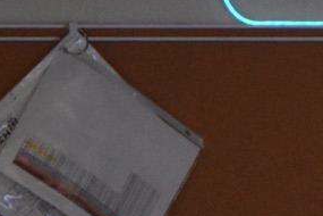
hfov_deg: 2.3
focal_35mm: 896
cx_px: 1003
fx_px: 8034
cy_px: 495
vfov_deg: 1.5
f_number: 3.5
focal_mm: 85
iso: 3200
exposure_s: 1/200
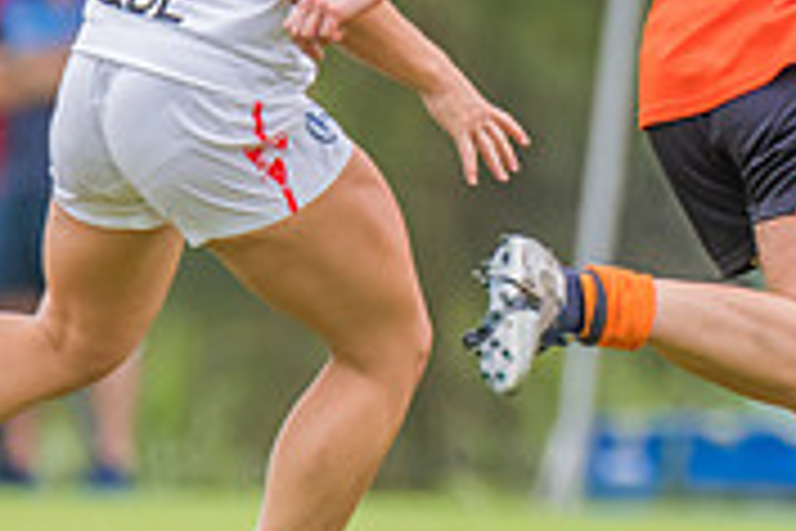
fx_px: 43489
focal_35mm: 1967
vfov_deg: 0.7
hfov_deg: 1.0
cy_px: 29
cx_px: 890
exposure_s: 1/1600
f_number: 6.3
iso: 1250
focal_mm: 600
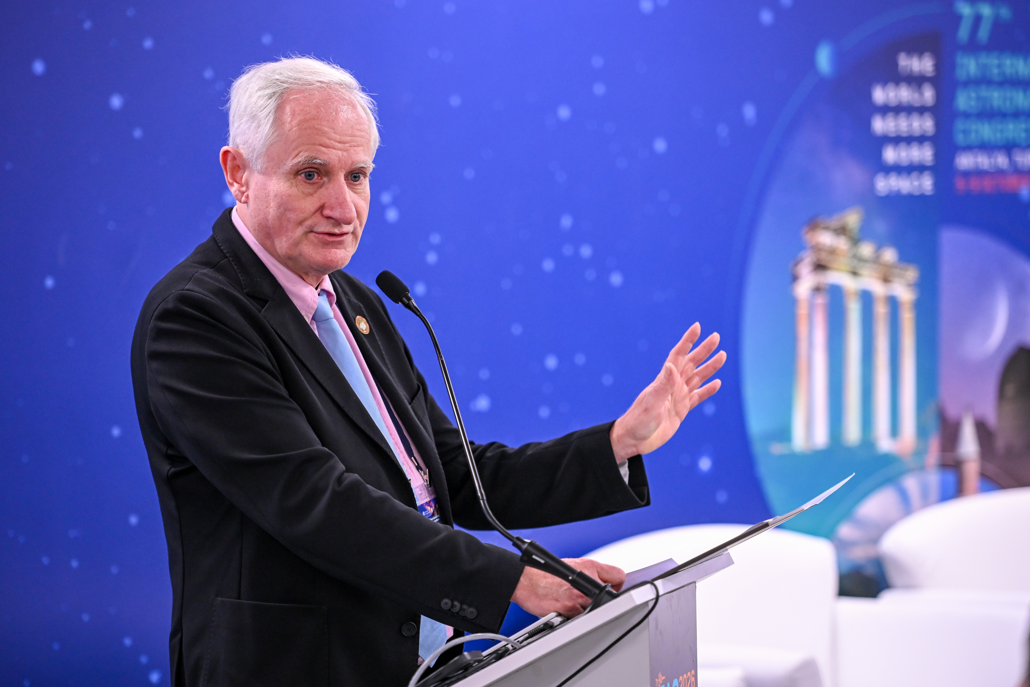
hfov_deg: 13.7
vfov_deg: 9.1
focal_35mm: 150
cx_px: 515
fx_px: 4291
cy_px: 344
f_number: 2.8
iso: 2500
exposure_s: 1/250
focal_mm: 150
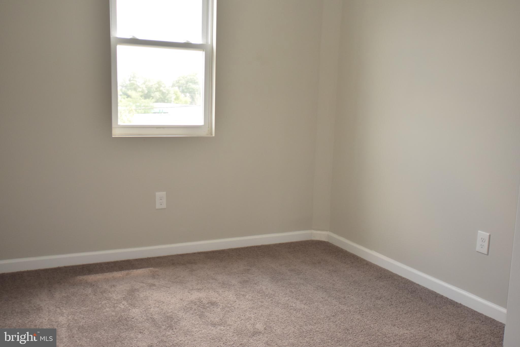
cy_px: 174
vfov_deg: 36.9
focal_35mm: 36
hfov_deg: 53.1
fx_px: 520
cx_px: 260
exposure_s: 1/200
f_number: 4.5
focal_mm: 24
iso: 800
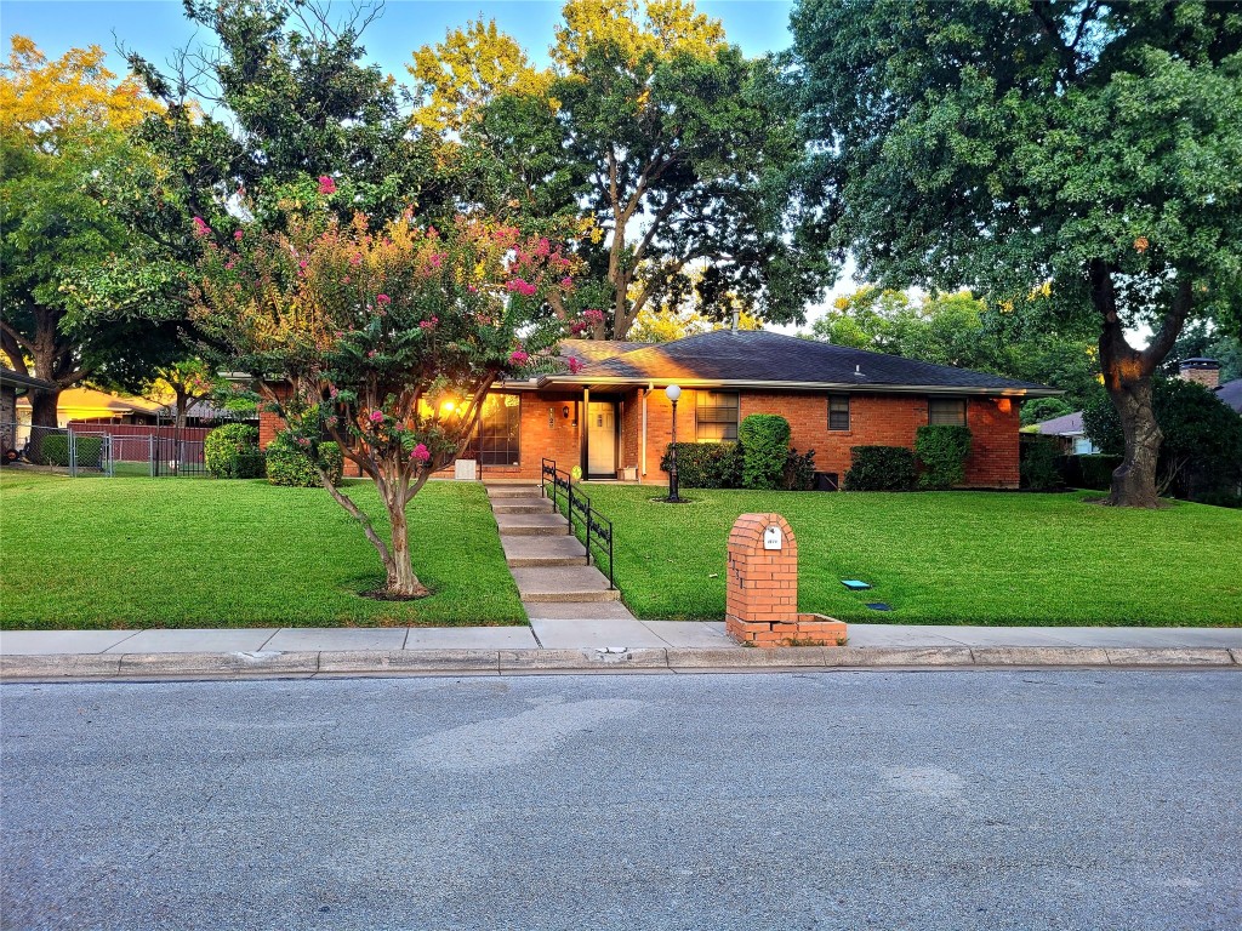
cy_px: 466
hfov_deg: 67.3
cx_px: 621
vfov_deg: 53.1
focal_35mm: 26
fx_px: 933
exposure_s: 1/100
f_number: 1.8
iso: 50
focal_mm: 5.4
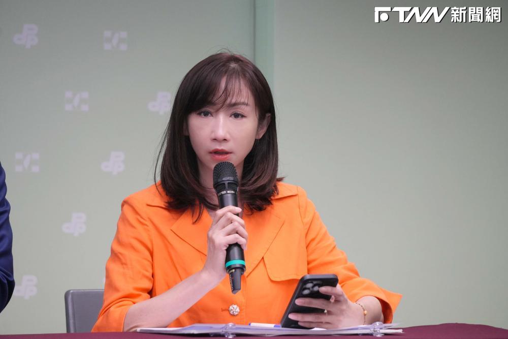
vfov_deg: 6.9
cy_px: 170
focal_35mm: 198
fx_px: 2794
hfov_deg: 10.4
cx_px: 254
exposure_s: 1/200
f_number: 5.6
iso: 2000
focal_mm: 132
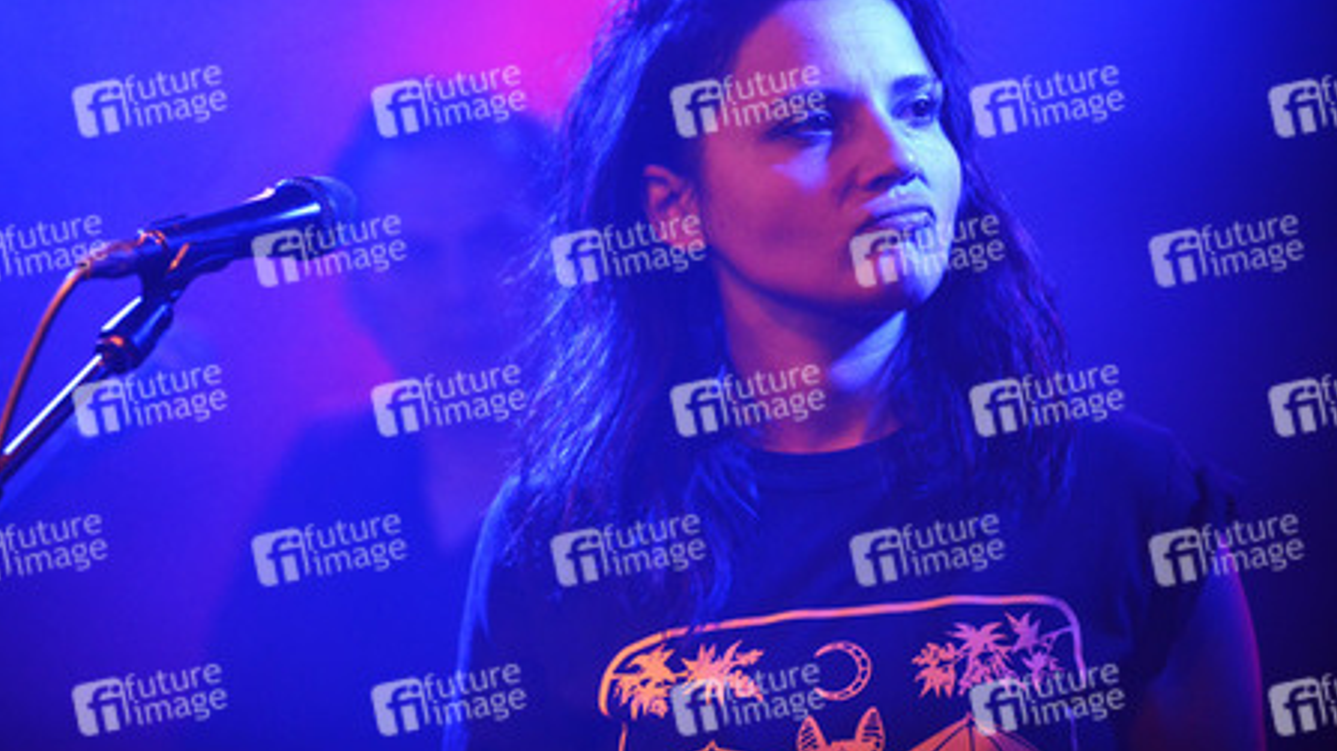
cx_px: 668
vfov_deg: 8.2
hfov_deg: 14.5
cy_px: 326
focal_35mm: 148
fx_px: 5245
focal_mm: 140
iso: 6400
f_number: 3.2
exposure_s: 1/250
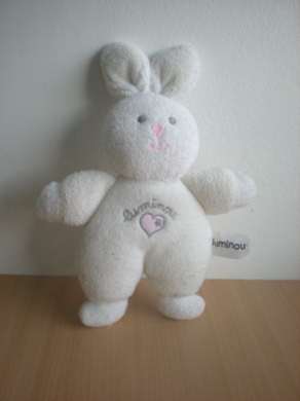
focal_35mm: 38
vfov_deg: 49.0
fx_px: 440
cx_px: 150
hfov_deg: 37.7
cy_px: 200
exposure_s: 1/8
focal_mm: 6.3
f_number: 3.1
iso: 212
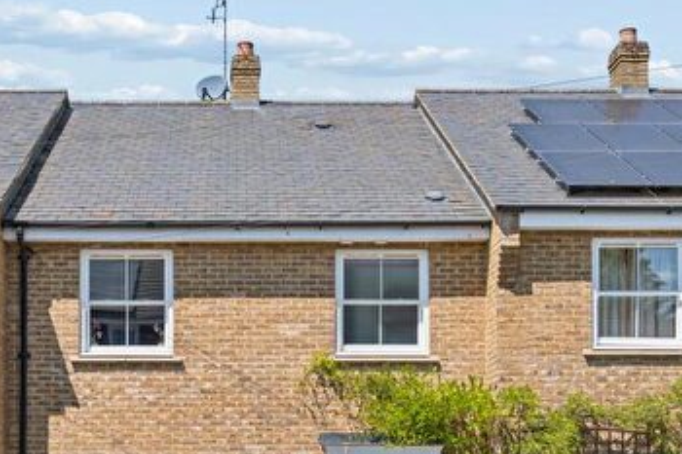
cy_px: 424
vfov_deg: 22.0
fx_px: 1136
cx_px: 226
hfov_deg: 33.1
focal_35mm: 60
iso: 125
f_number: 5.6
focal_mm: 30
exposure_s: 1/640
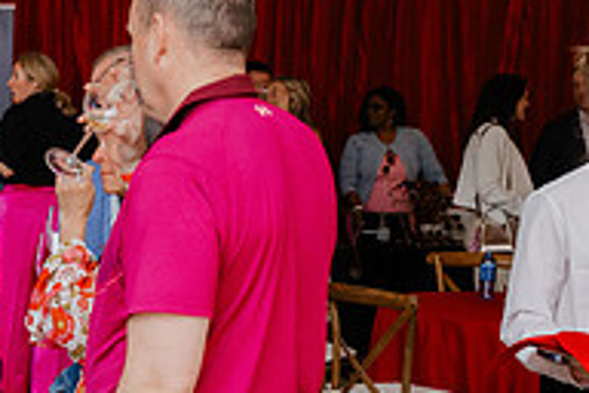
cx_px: -258
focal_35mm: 112
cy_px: 256
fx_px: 1832
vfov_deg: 12.2
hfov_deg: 16.8
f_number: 4
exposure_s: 1/160
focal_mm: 37
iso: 2000
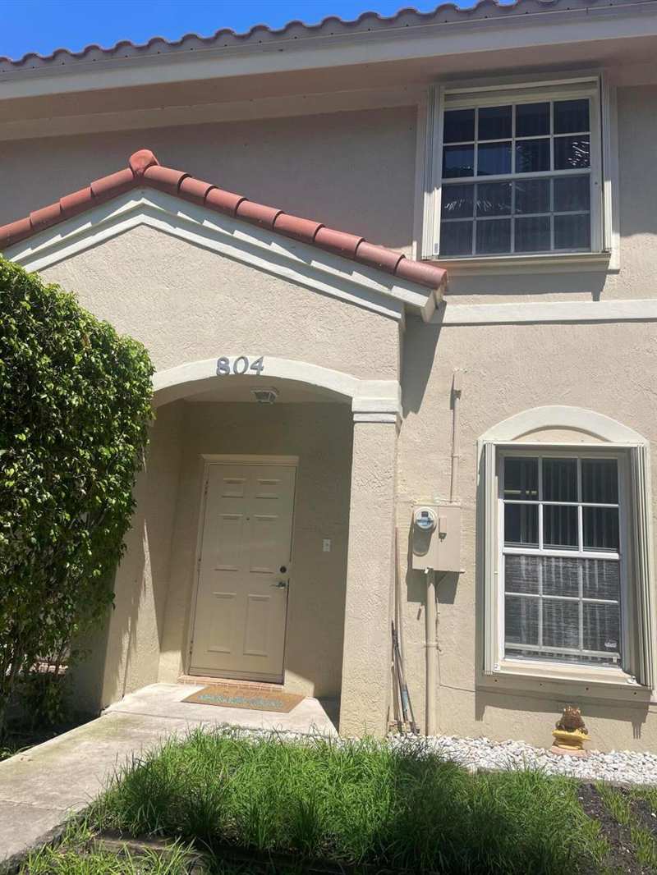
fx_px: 658
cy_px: 438
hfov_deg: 53.1
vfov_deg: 67.3
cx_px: 328
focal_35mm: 26
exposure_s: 1/3610
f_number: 1.6
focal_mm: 4.2
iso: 32
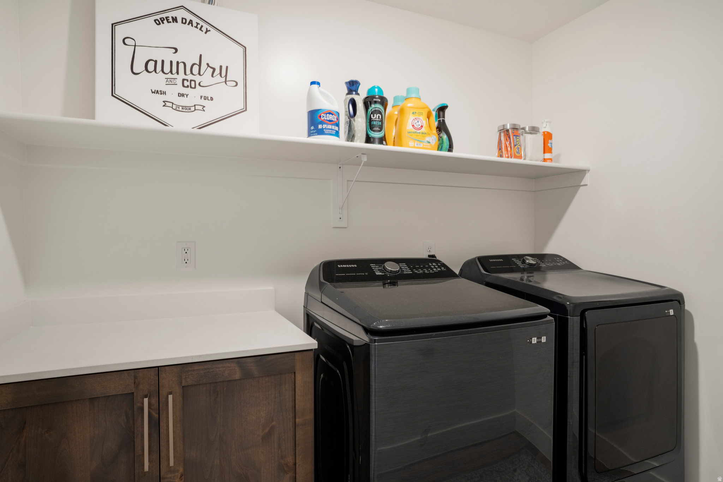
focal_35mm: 20
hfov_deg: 84.0
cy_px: 241
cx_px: 362
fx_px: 402
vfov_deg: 61.9
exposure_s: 1/3
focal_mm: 20
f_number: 9
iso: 250
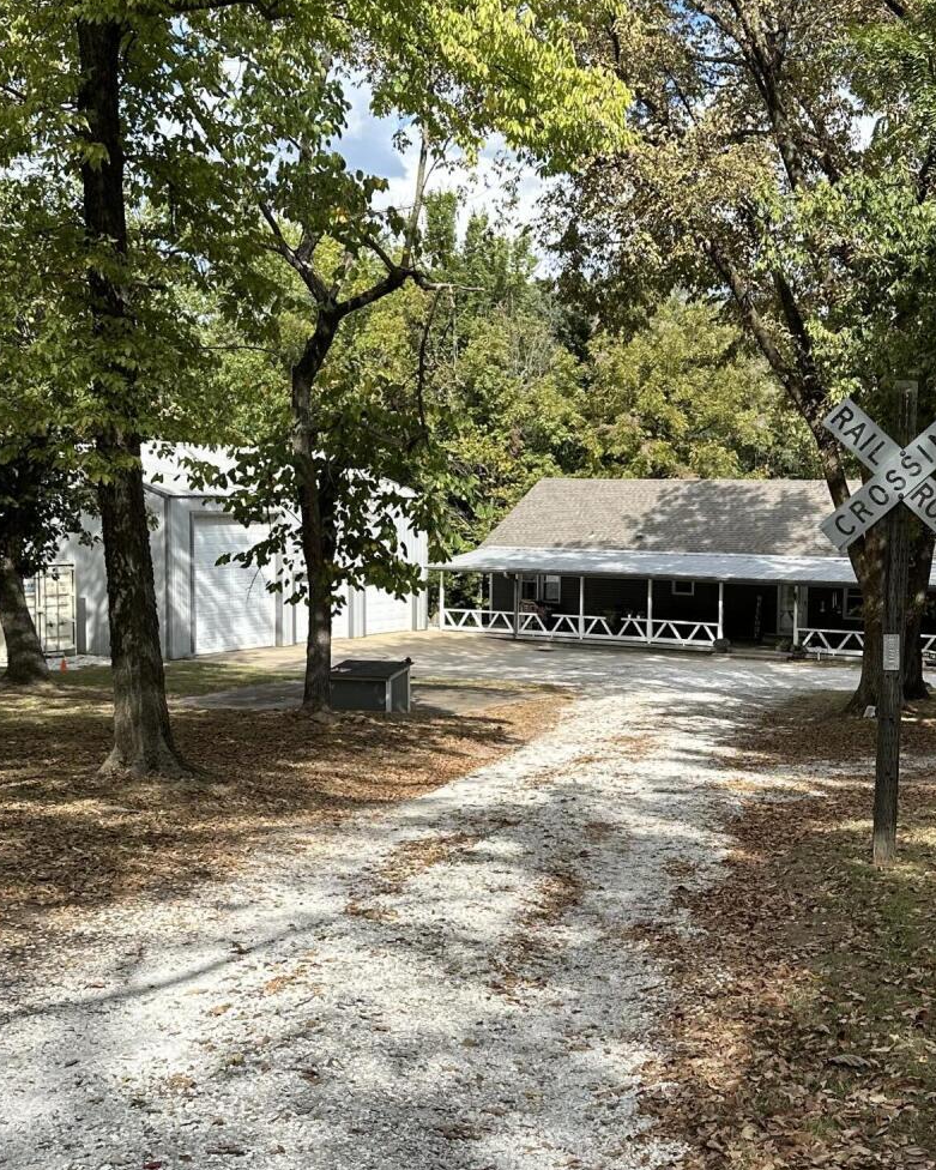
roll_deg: -1.3
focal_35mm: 48
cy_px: 646
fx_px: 1662
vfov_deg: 38.7
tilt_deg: -4.3
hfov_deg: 31.3
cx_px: 599
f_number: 1.78
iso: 80
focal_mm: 6.86
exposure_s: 1/2410
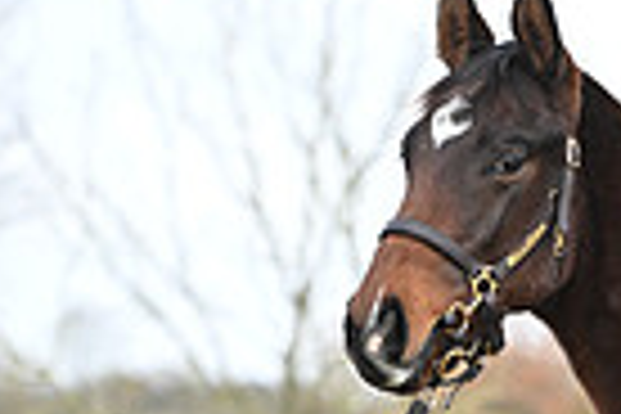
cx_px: 1107
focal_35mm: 566
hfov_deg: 3.6
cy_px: 623
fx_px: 9763
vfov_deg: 2.4
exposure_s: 1/1000
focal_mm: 135
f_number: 4
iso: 2000
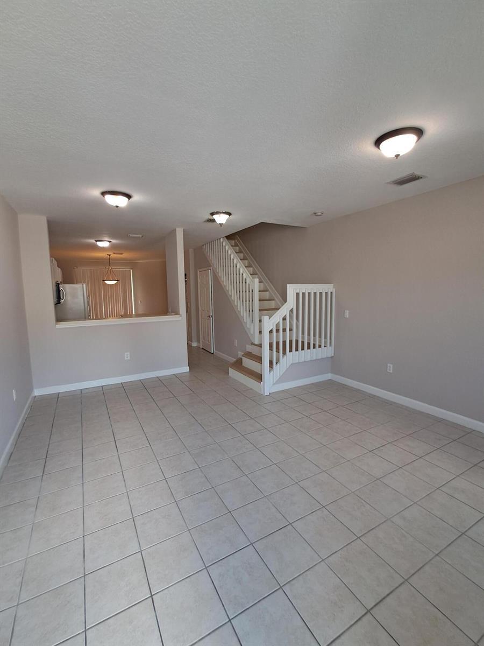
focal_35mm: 16
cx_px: 242
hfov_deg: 78.1
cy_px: 323
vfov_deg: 94.5
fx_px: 298
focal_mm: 1.64
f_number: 2.2
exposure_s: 1/40
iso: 80
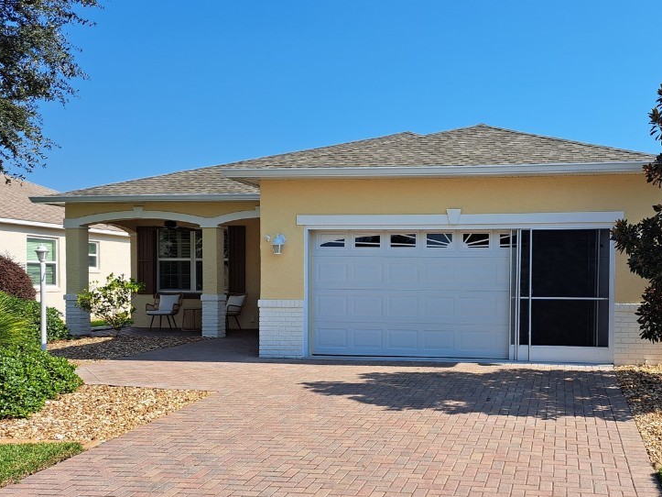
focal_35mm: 34
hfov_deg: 52.8
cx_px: 446
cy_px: 315
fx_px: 650
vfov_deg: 41.4
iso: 50
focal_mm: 5.23
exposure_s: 1/1332
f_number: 1.8
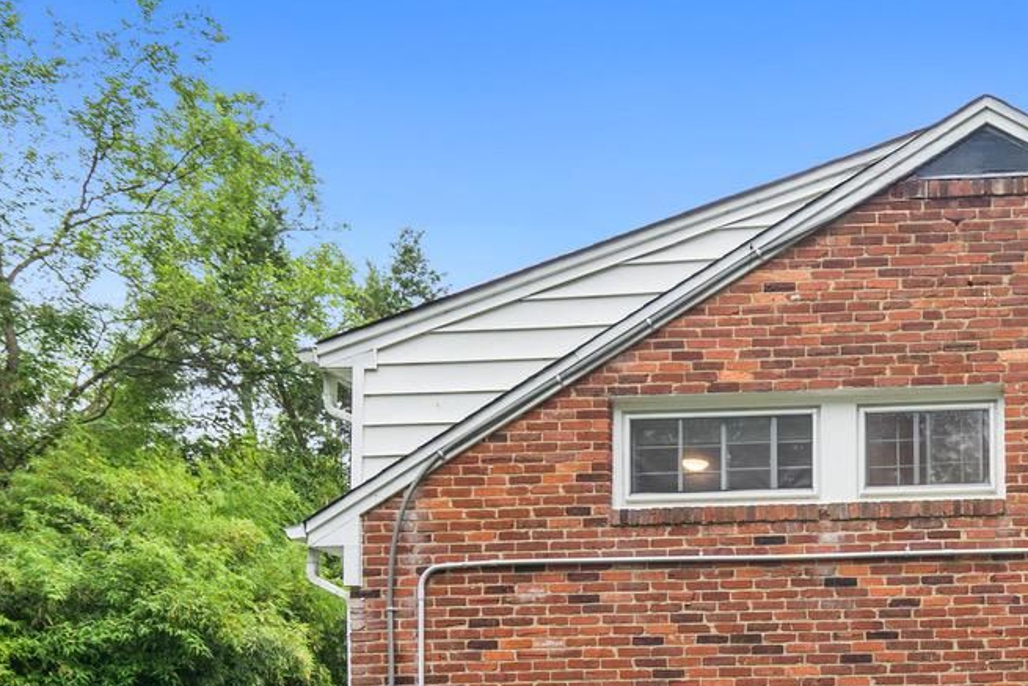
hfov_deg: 35.2
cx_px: 1070
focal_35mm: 50
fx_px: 1428
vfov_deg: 24.3
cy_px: 837
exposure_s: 1/100
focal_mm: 16
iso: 200
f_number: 4.5
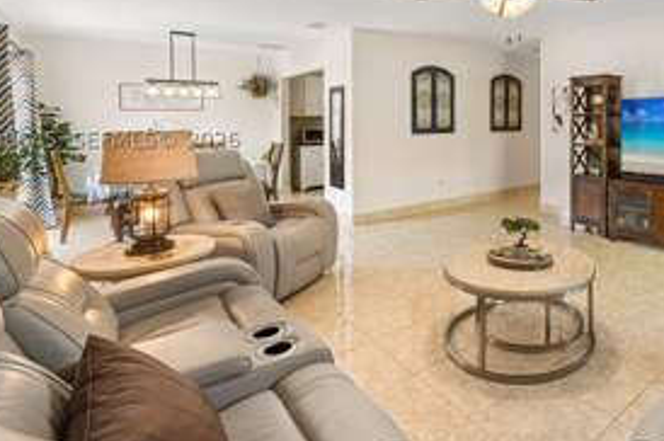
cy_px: 137
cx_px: 509
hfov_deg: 74.6
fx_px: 387
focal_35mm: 21
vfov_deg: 57.7
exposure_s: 1/3
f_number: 11
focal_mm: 12
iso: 100
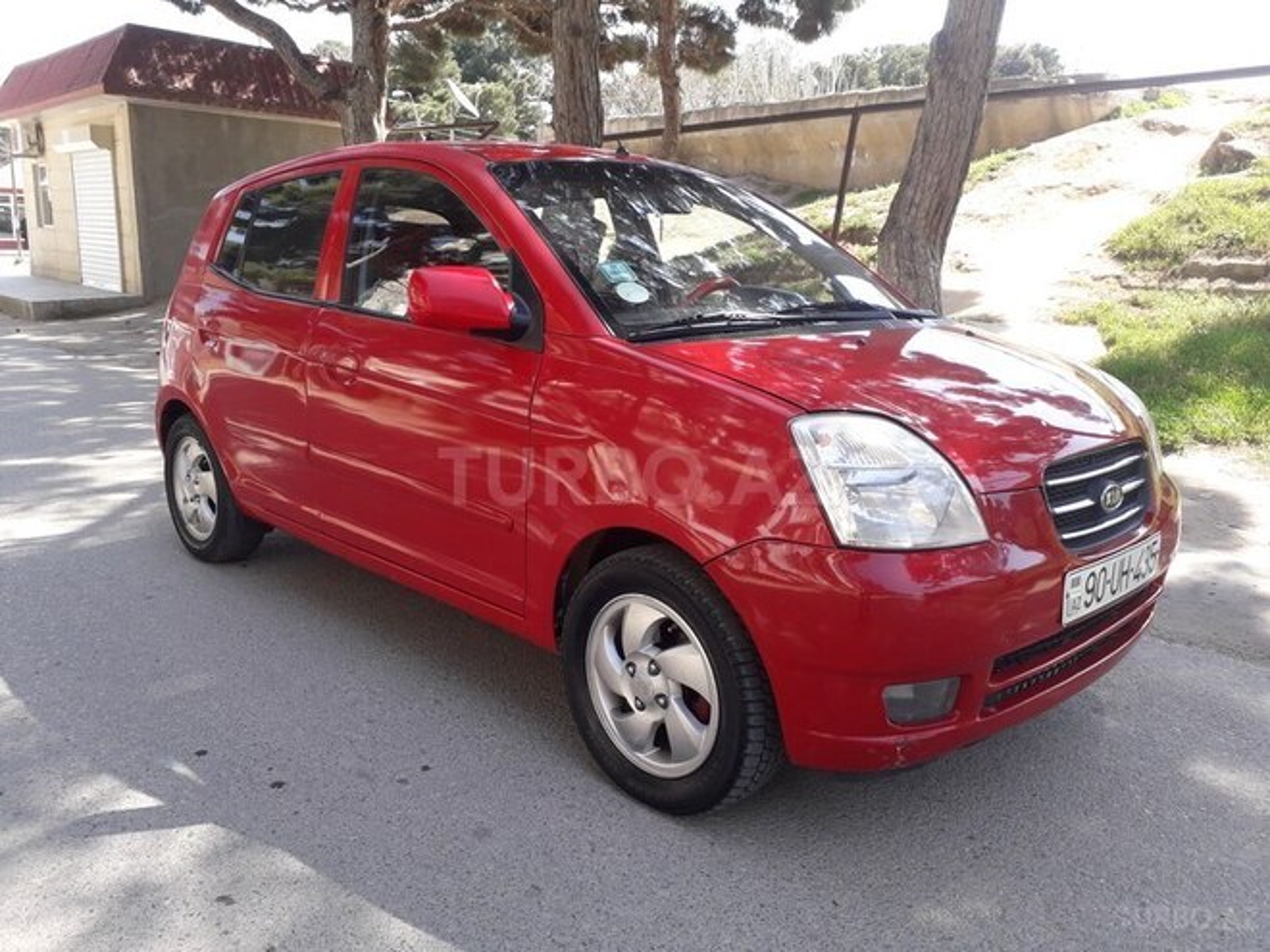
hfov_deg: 65.3
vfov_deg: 51.4
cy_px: 476
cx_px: 635
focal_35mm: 27
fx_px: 991
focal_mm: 3.6
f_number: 1.9
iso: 40
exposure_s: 1/296
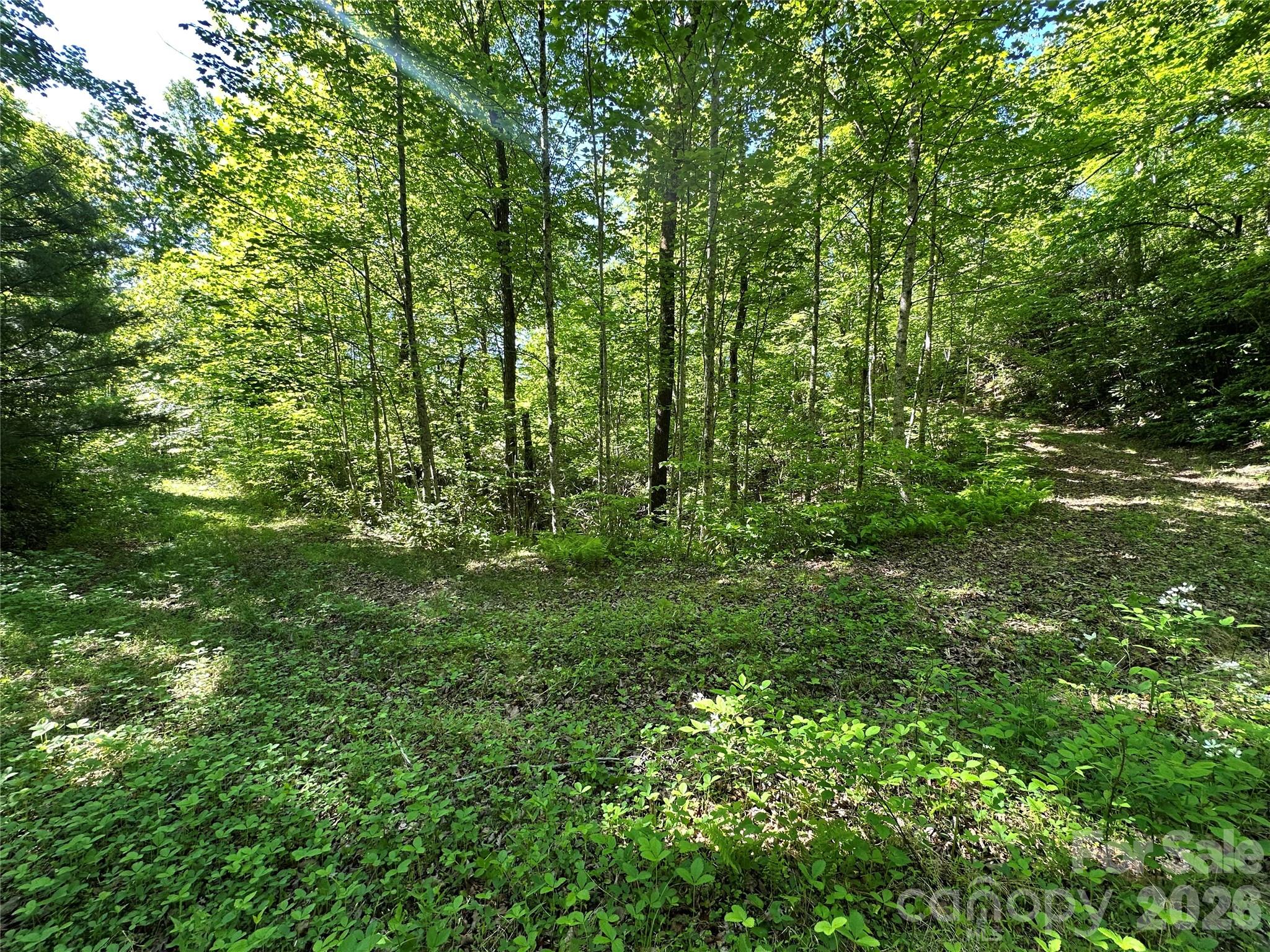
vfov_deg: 85.7
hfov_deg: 102.1
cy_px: 476
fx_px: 514
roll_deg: -0.1
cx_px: 635
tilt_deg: -3.1
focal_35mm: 14
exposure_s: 1/99
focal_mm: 2.22
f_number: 2.2
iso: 50
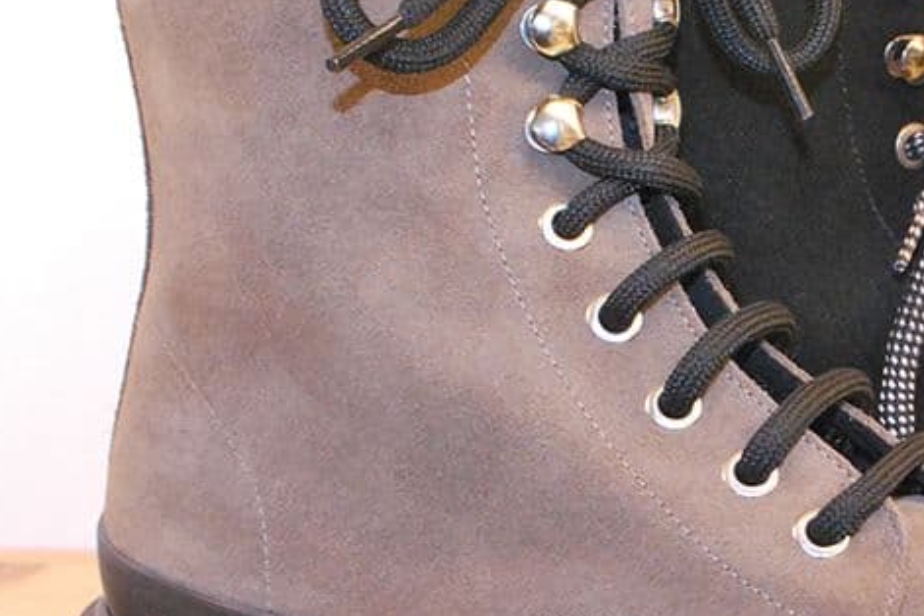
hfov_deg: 23.4
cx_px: 883
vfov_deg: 16.2
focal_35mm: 84
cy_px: 418
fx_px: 2156
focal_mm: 22
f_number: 7.1
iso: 1600
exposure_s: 1/200
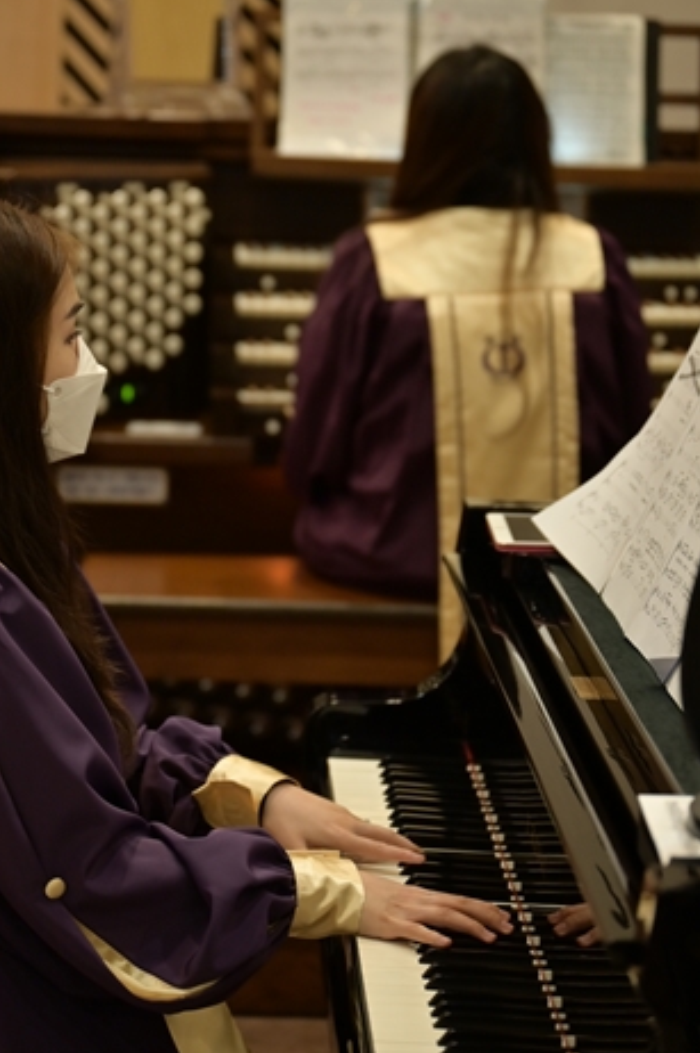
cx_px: 299
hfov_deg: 13.5
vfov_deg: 20.2
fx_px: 2952
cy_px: 479
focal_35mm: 101
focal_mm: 63
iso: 500
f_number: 2.8
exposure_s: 1/250
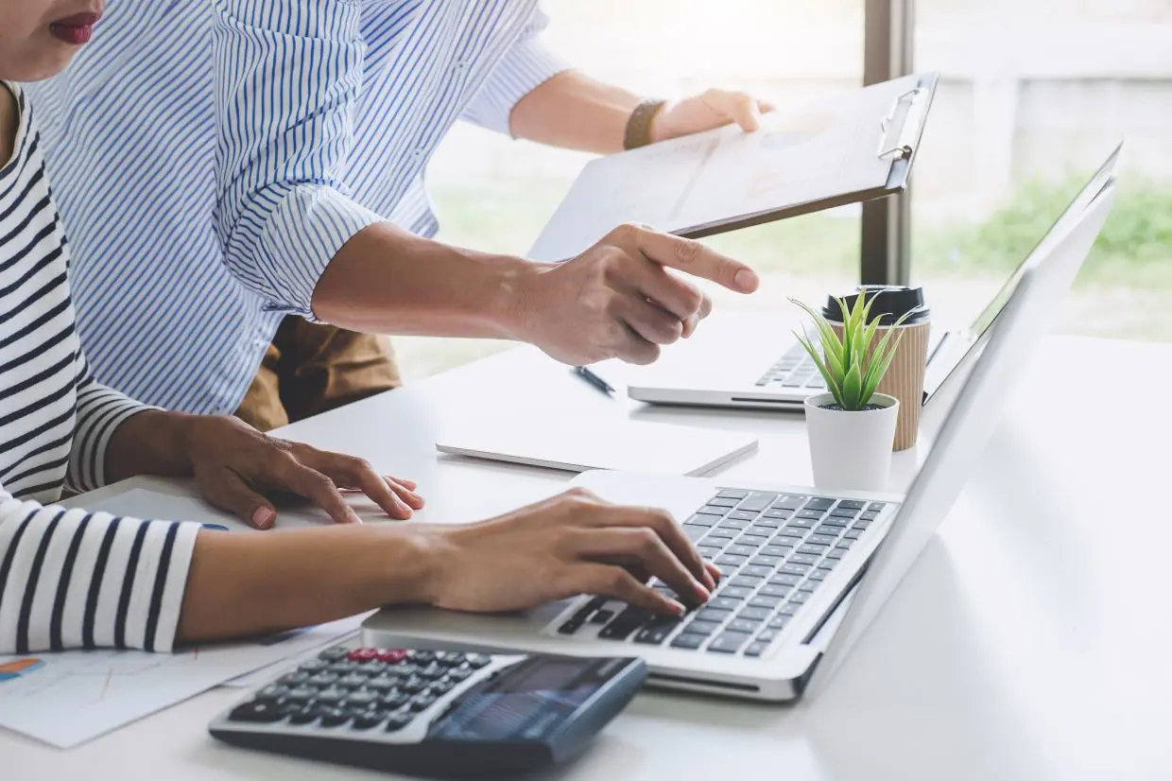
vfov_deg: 25.5
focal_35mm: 53
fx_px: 1725
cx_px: 586
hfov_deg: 37.5
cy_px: 390
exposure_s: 1/100
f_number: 4
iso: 200
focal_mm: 35
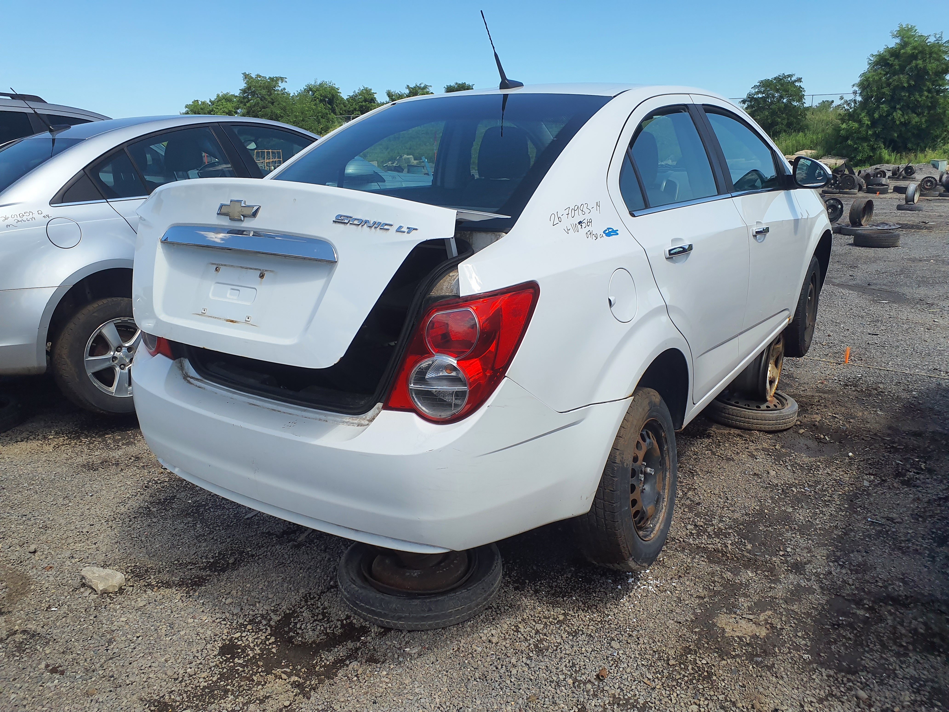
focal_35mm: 27
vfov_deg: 51.4
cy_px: 356
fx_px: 740
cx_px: 474
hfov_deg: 65.3
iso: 40
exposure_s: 1/1480
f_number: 1.9
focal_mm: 3.58
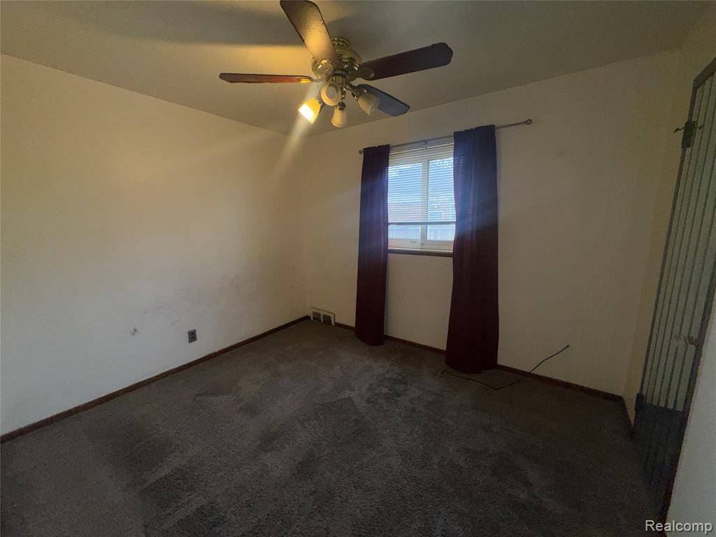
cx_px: 358
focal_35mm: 14
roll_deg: +0.6
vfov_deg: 85.7
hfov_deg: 102.1
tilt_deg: -10.2
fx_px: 290
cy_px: 268
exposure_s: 1/122
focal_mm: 2.22
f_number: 2.2
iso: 40
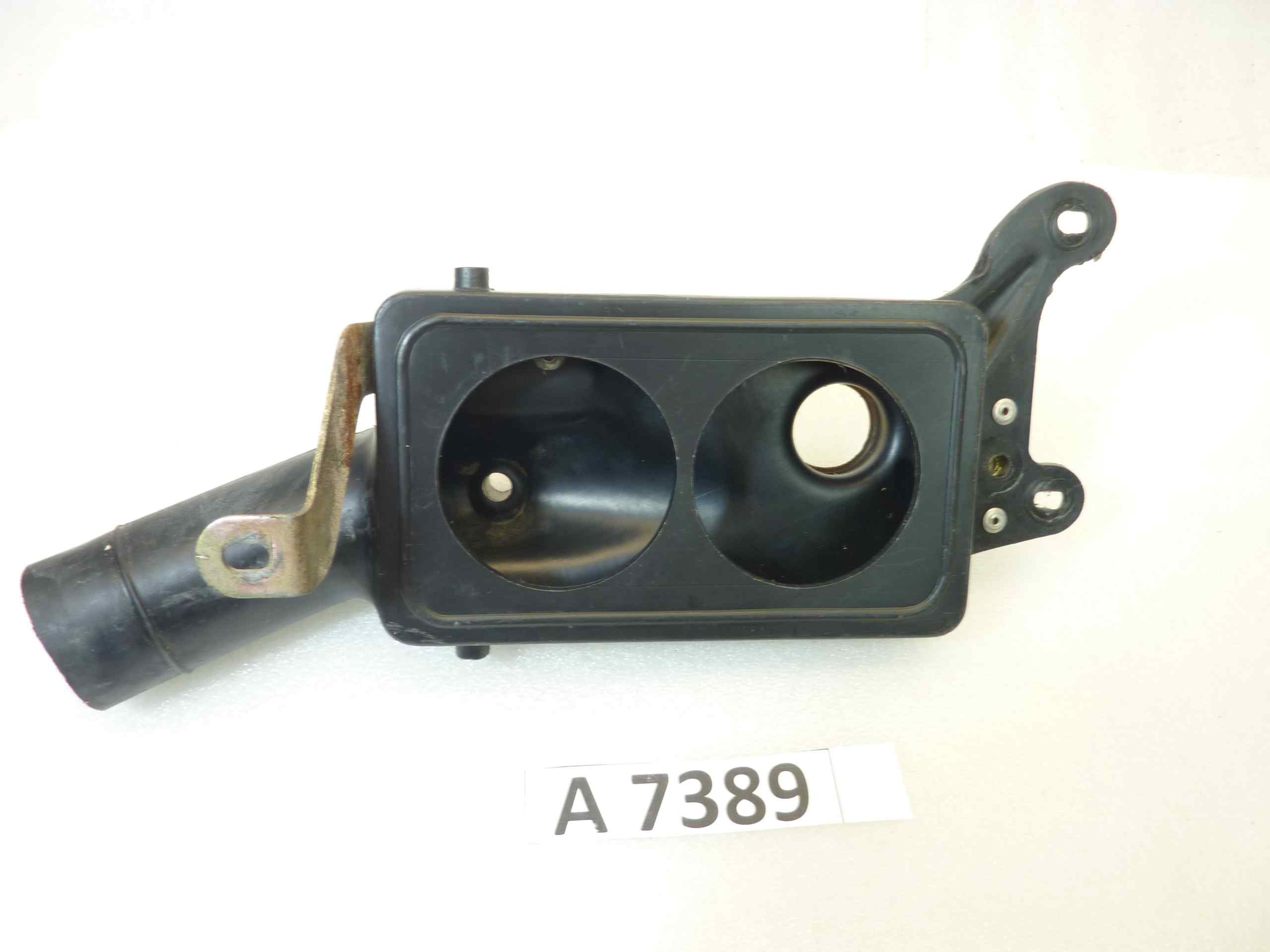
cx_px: 635
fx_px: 917
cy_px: 476
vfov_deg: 54.9
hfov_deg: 69.4
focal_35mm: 25
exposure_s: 1/13
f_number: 3.3
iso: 80
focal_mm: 4.1
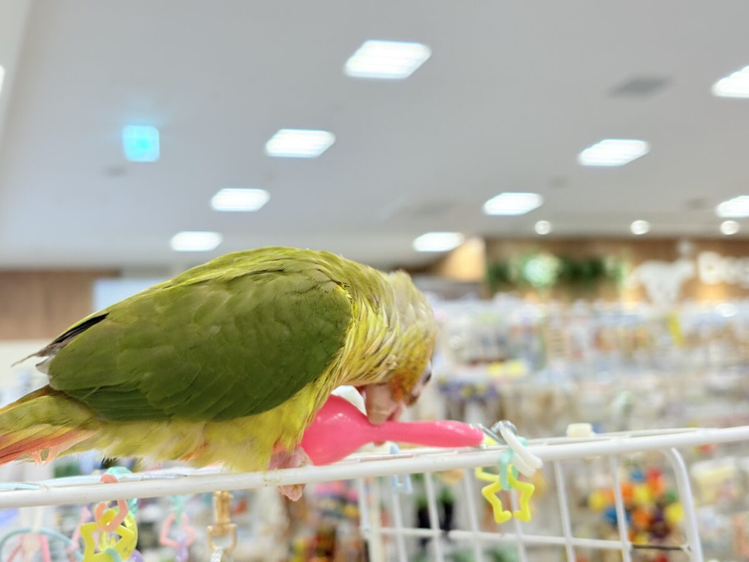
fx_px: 1125
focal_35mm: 52
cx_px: 374
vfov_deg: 28.0
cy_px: 281
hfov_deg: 36.8
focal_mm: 5.96
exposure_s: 1/100
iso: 80
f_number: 1.6
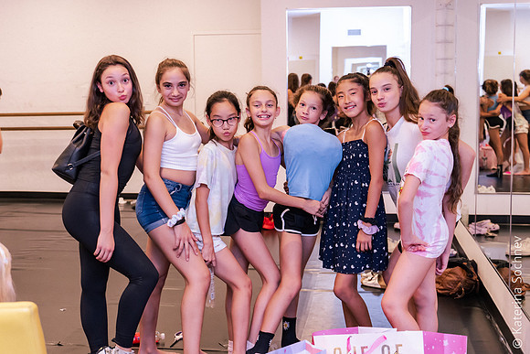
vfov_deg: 28.5
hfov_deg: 41.7
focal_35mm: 47
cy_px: 162
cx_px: 266
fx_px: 696
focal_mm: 37
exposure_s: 1/125
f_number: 2.8
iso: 1000
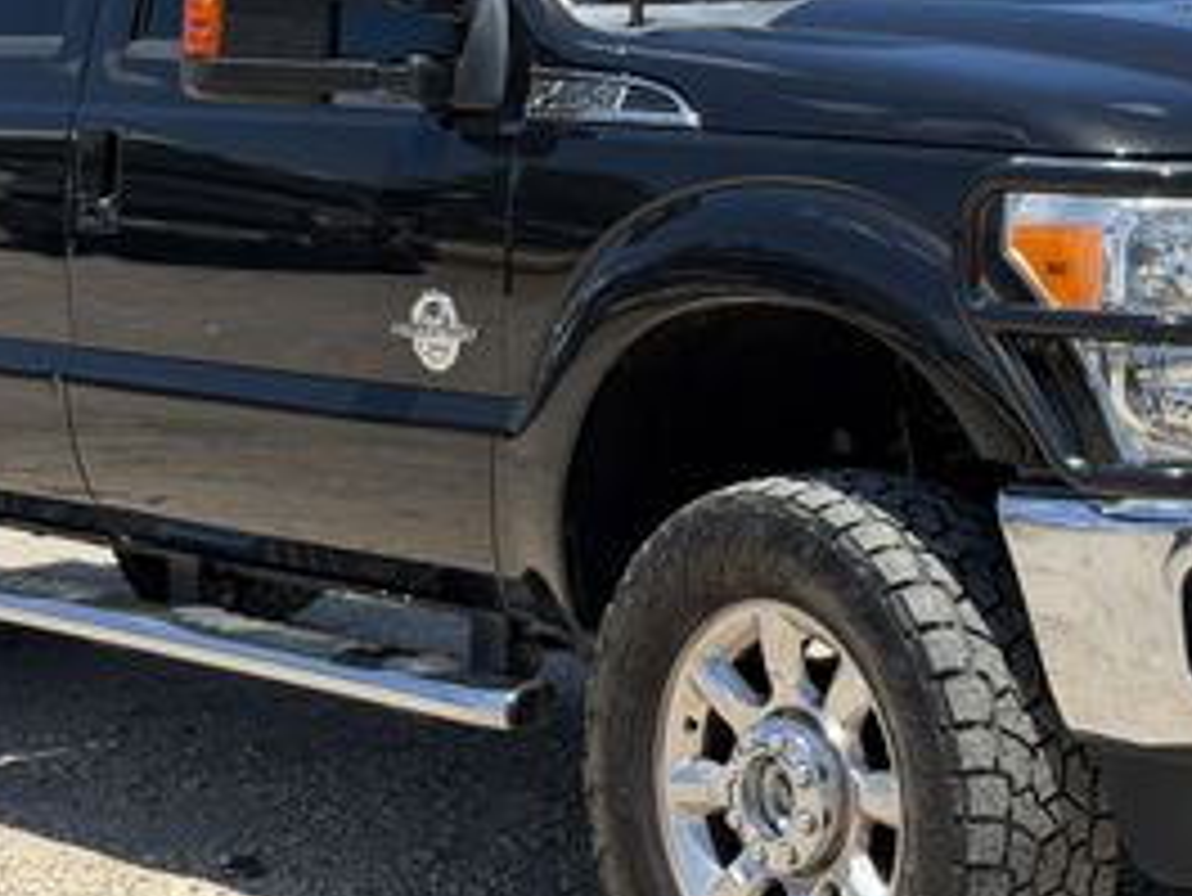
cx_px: 742
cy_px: 248
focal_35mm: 116
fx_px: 3996
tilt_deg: -1.1
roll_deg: +0.3
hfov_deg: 16.9
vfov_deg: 12.7
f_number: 1.78
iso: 64
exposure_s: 1/3378
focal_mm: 6.76
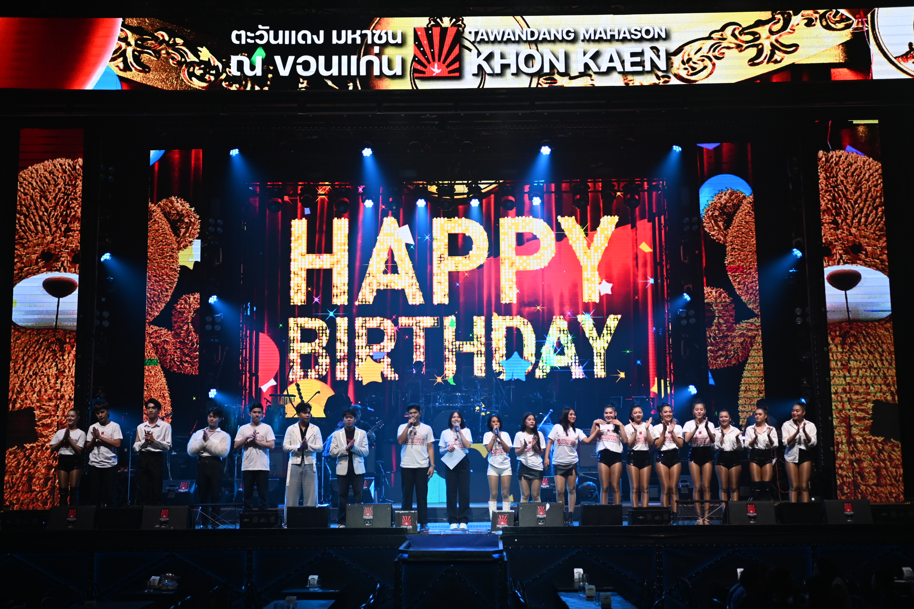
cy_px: 304
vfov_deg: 31.9
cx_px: 457
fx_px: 1066
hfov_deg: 46.4
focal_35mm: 42
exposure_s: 1/125
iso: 720
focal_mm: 28
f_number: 2.8
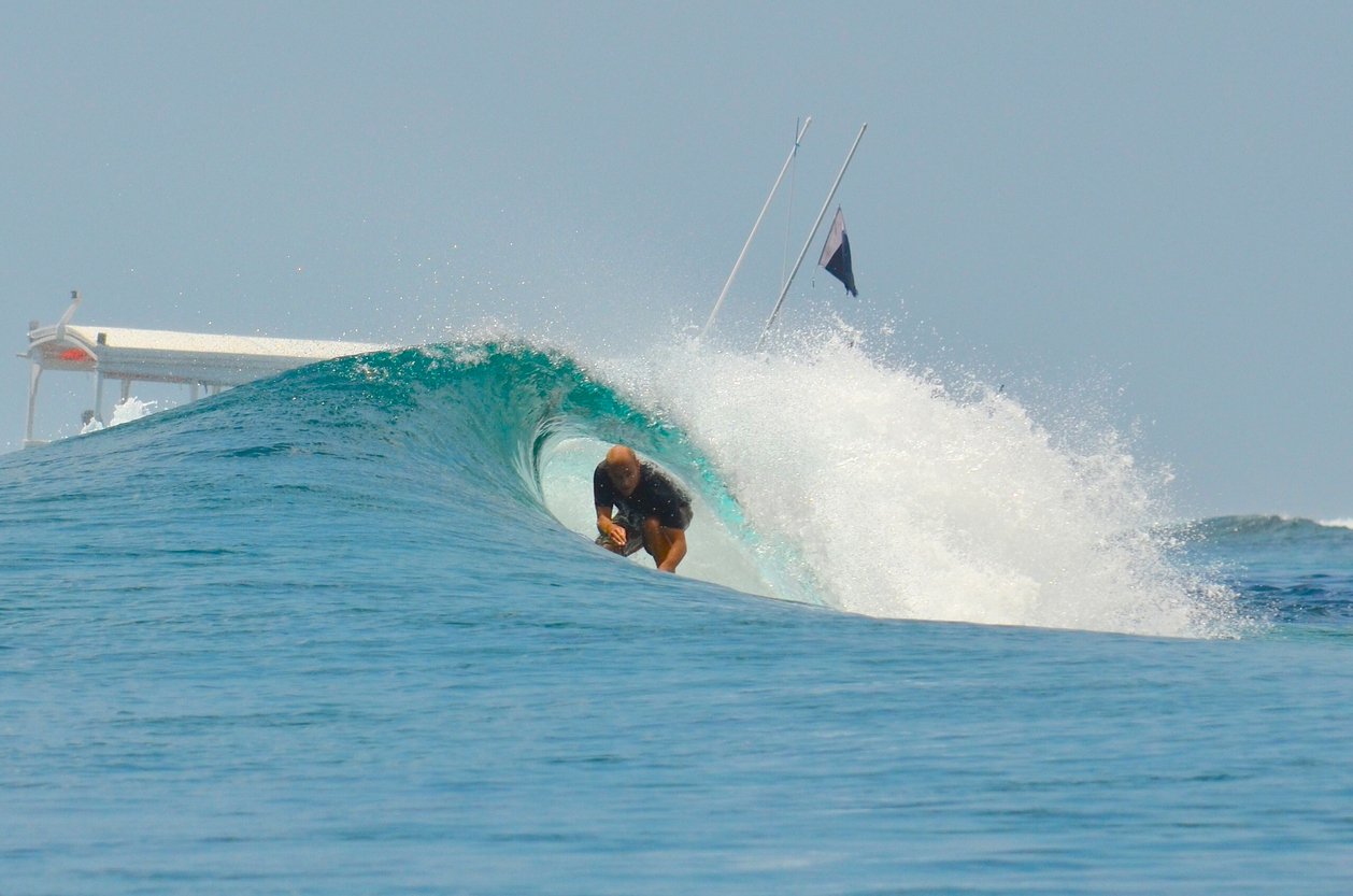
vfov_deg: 3.0
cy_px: 448
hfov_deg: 4.6
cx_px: 676
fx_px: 16876
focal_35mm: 450
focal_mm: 300
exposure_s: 1/2000
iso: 280
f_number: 8
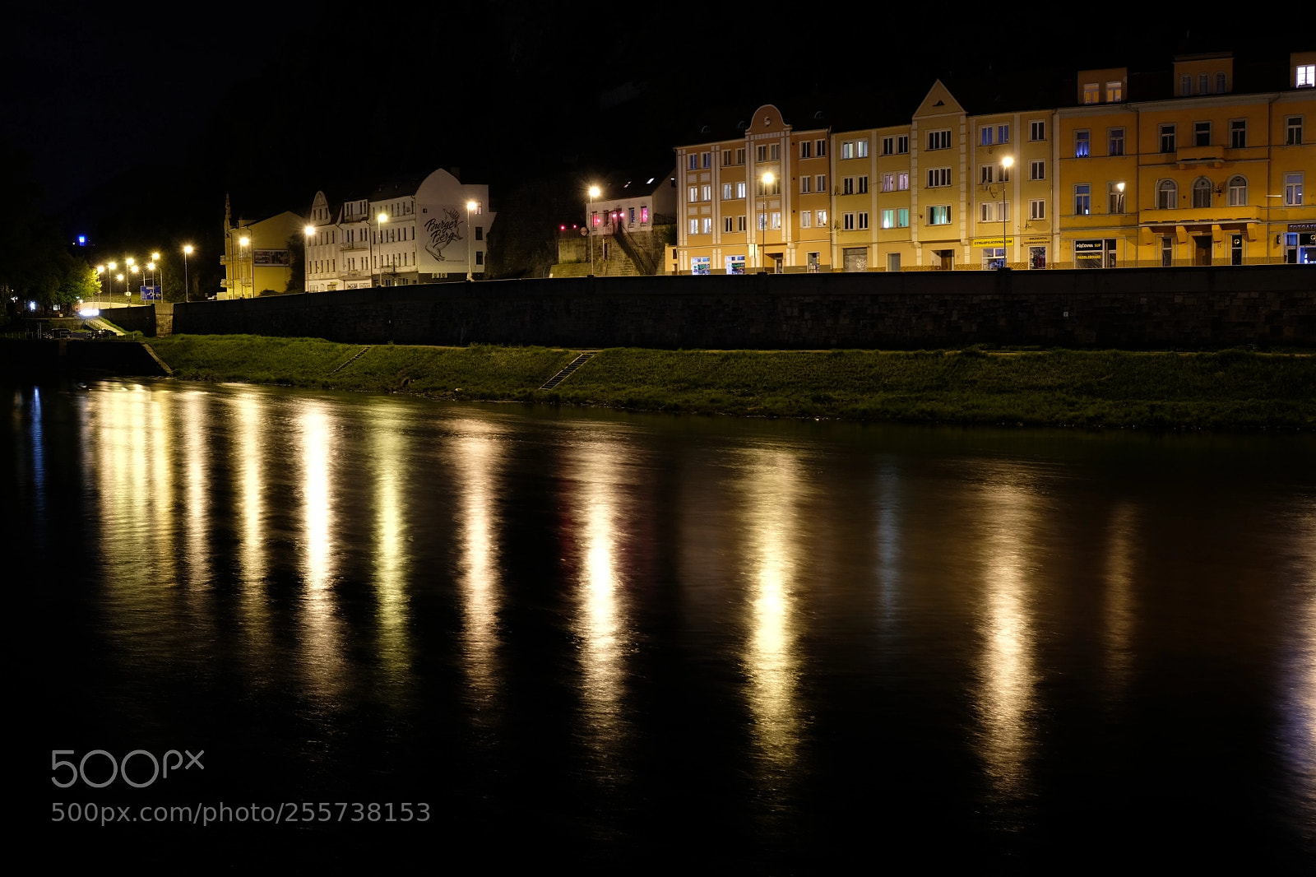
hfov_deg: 45.4
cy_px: 438
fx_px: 1571
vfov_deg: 31.2
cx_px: 658
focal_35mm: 43
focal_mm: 28.9
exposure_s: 13
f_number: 8
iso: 200
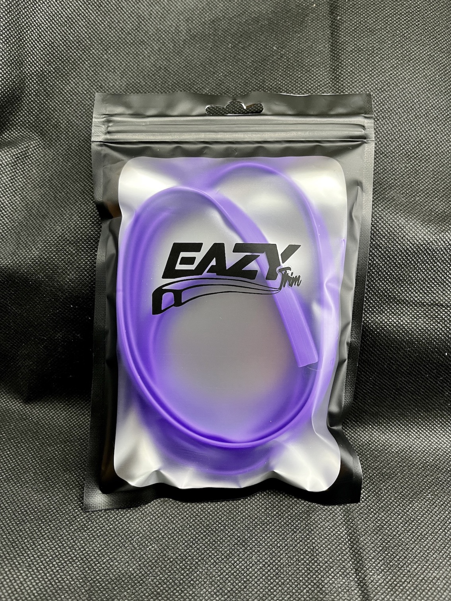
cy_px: 300
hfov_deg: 53.1
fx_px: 452
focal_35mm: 26
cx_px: 226
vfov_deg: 67.3
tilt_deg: -35.3
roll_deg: +0.5
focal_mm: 5.1
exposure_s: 1/50
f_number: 1.6
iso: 250
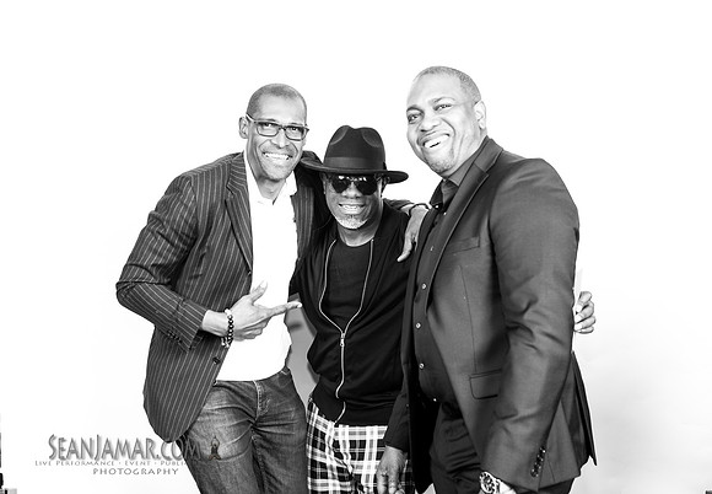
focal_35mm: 43
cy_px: 247
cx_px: 370
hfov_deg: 44.8
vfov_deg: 31.9
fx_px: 863
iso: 500
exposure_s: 1/200
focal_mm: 42
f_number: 4
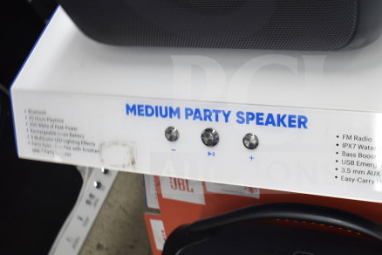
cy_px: 124
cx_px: 248
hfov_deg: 42.3
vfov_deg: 29.2
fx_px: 488
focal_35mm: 46
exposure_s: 1/40
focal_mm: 22
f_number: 3.8
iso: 360
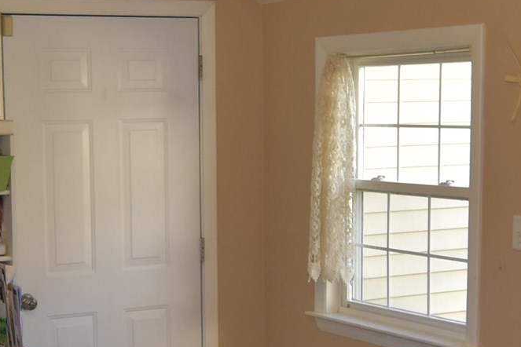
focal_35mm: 90
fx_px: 1307
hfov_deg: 22.3
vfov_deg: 15.1
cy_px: 267
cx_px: 130
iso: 400
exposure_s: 1/100
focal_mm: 13
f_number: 4.8
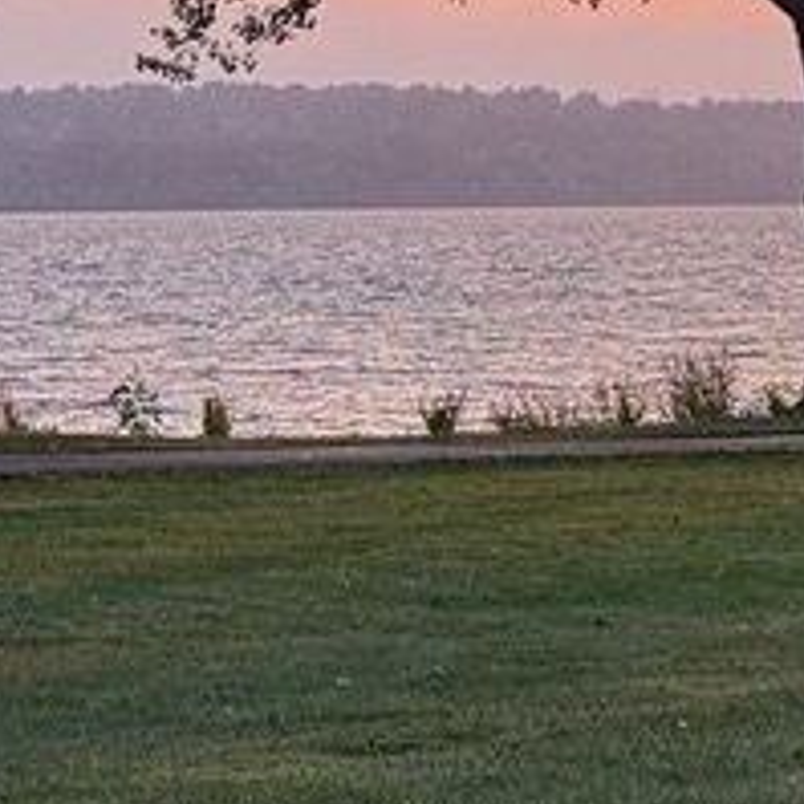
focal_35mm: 219
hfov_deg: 7.7
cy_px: -146
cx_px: 1531
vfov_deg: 7.9
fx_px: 5755
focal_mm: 6.76
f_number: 1.78
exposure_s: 1/132
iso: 50
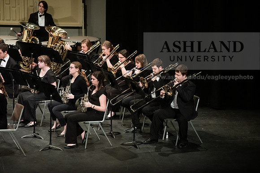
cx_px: 130
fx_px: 1336
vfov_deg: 7.4
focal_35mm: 185
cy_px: 86
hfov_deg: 11.1
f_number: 3.2
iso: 4000
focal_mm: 185
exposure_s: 1/200
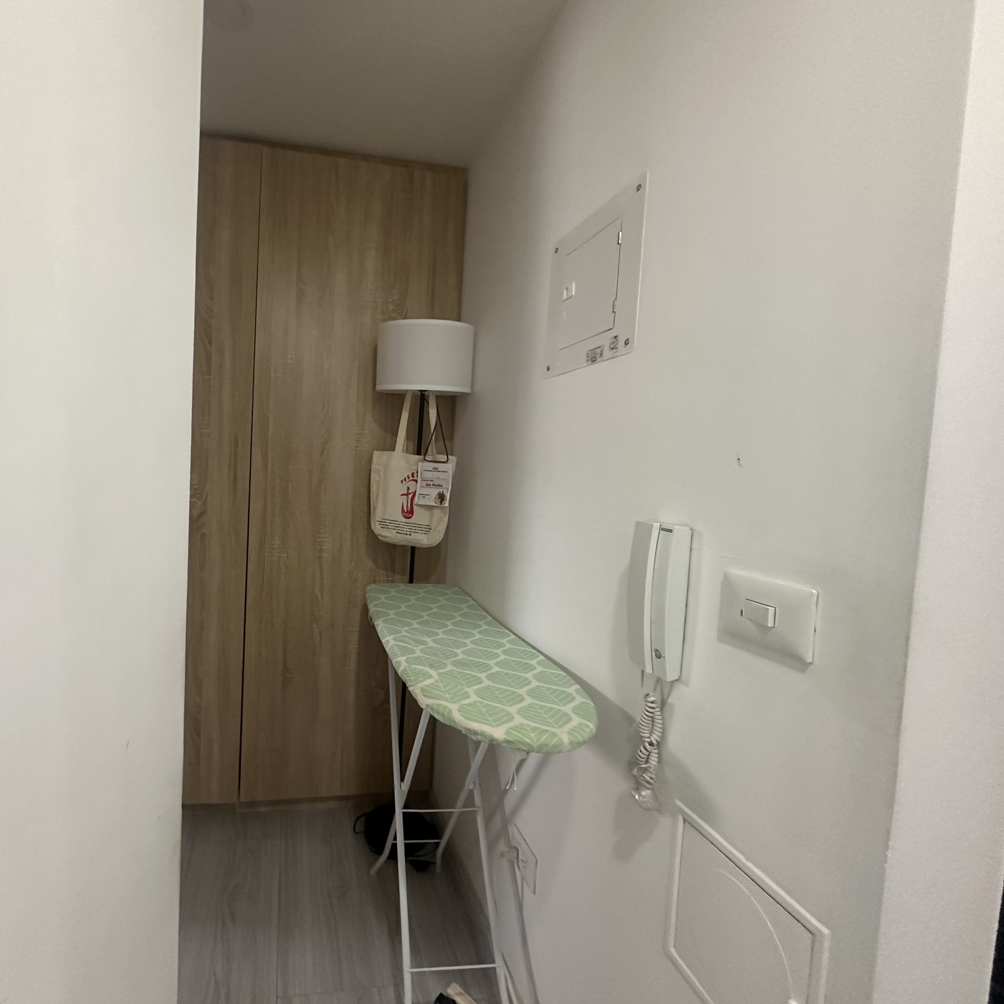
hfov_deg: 82.3
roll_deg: -3.2
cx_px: 375
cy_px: 496
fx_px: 558
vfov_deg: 84.0
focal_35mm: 17
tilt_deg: -1.5
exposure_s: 1/60
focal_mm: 2.22
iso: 500
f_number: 2.2
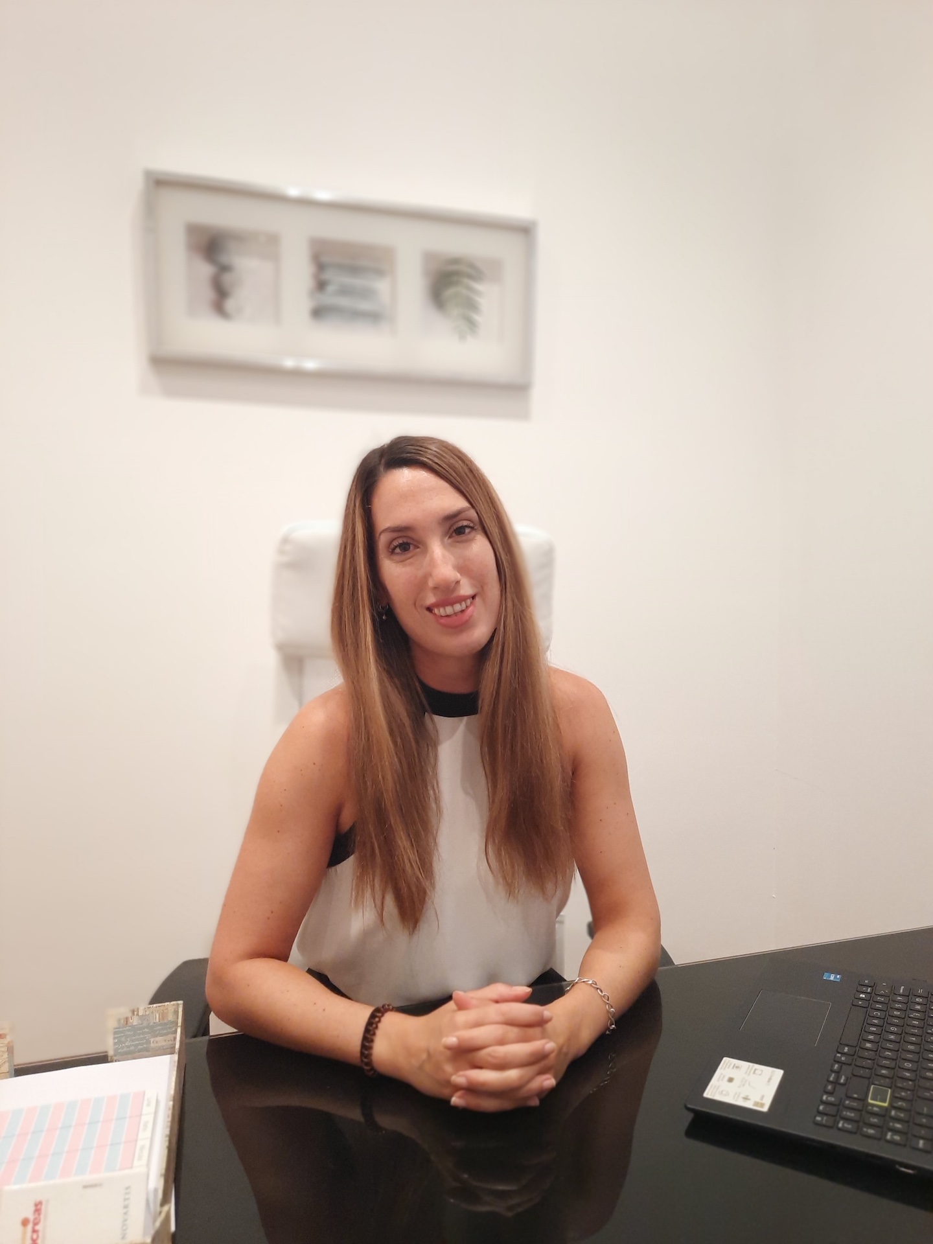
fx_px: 898
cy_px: 622
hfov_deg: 54.9
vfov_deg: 69.4
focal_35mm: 25
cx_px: 466
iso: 400
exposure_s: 1/33
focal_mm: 4.6
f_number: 2
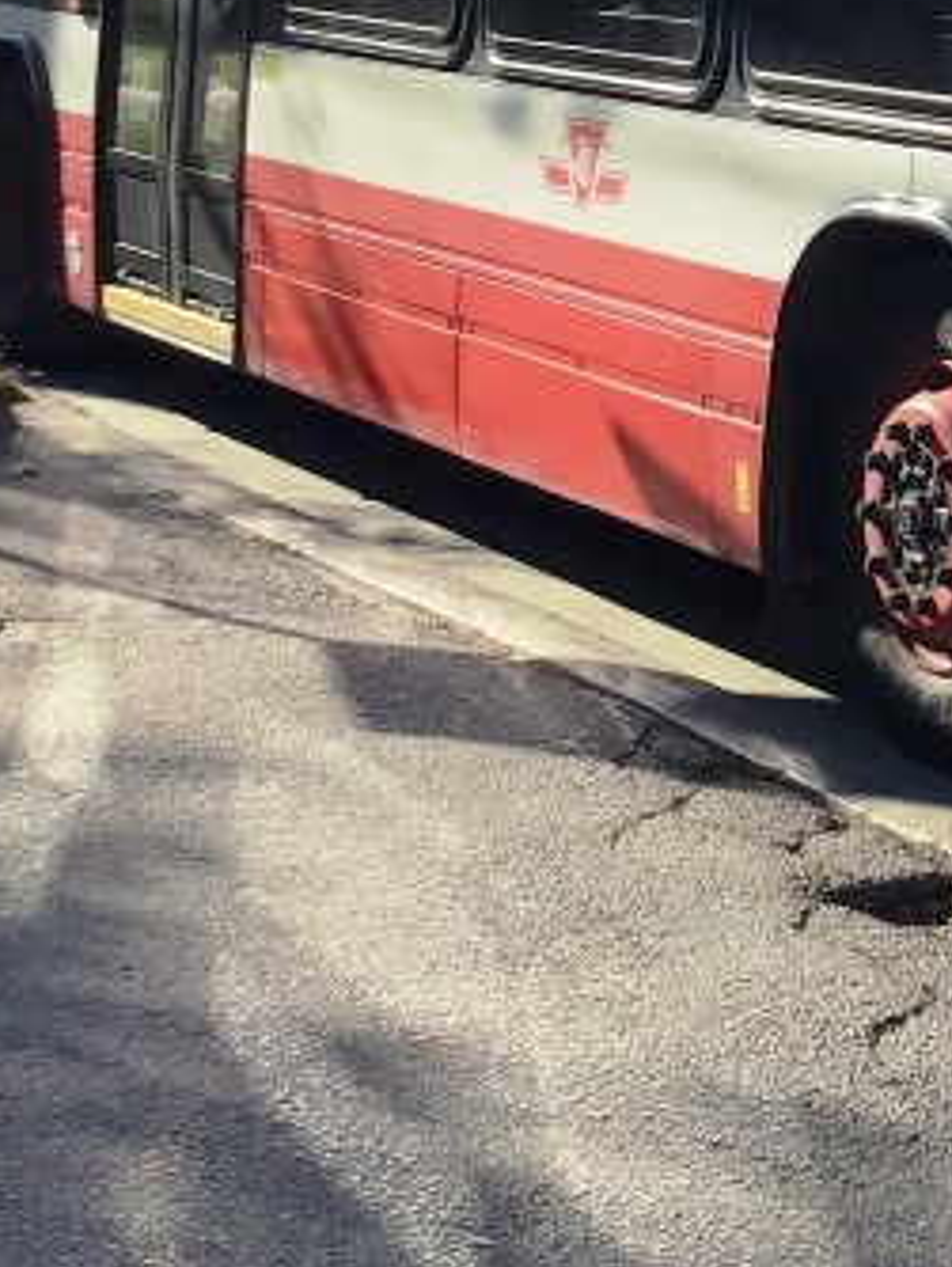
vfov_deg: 20.1
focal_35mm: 95
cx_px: 1479
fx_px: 3479
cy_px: 30
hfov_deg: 14.4
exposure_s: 1/1058
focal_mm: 3.3
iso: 25
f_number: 2.4
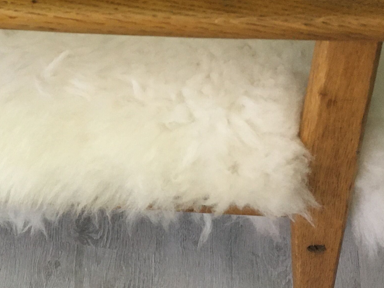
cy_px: 71
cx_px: 42
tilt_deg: -51.8
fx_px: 843
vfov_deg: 19.2
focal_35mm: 76
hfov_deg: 24.9
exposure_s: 1/33
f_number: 2.2
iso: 160
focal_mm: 4.15
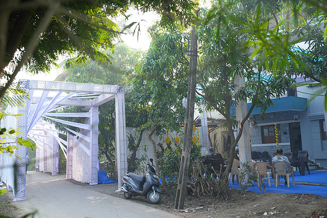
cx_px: 164
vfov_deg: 37.9
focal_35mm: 35
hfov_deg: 54.4
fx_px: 318
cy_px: 109
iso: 320
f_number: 4.5
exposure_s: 1/320
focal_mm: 35
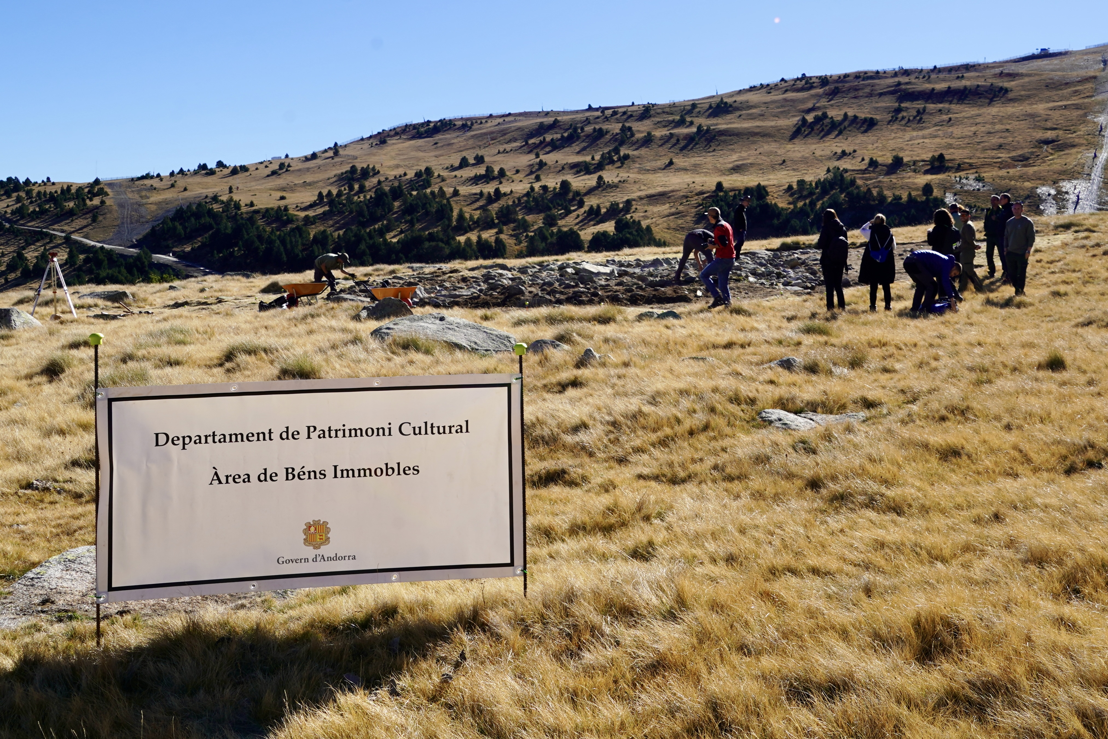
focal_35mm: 29
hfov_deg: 63.7
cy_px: 370
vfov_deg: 45.0
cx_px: 554
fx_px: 892
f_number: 10
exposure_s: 1/160
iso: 100
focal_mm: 29
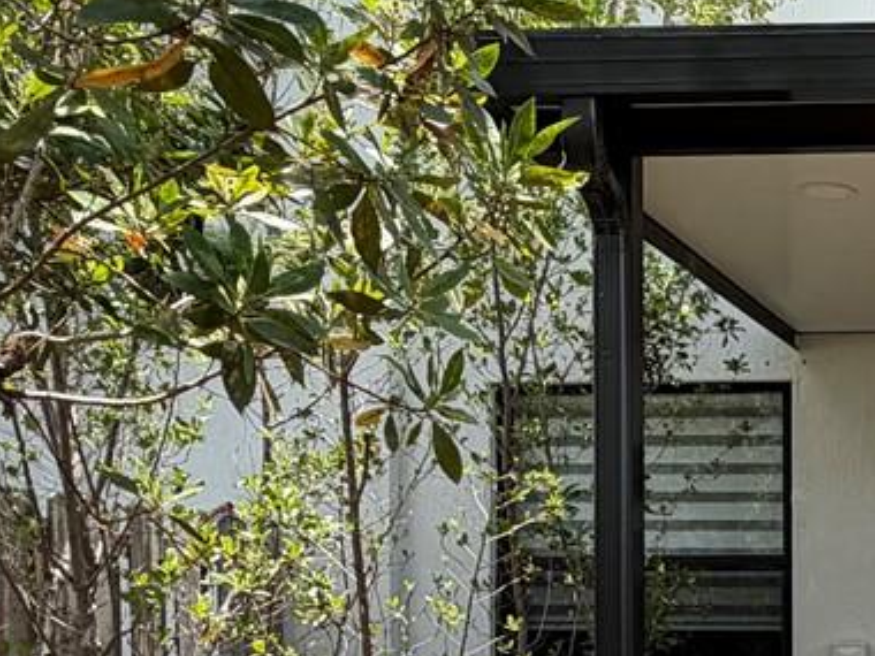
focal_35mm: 59
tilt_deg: +0.0
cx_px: 1082
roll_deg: +0.3
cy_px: 661
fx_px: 1491
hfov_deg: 28.1
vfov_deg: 23.7
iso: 40
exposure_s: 1/559
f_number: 2.2
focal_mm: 2.22
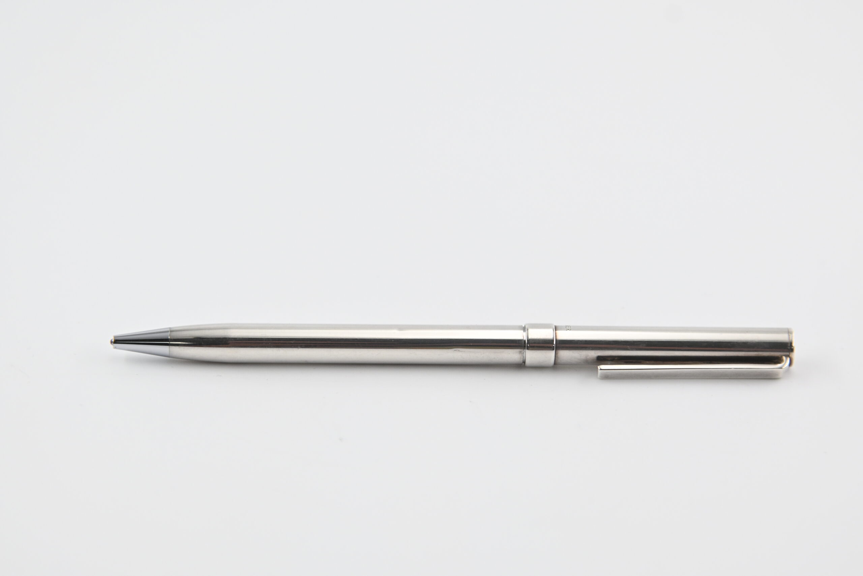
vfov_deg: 9.6
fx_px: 3416
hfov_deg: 14.4
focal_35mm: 142
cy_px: 288
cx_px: 432
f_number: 4.5
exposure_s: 1/500
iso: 400
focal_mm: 95
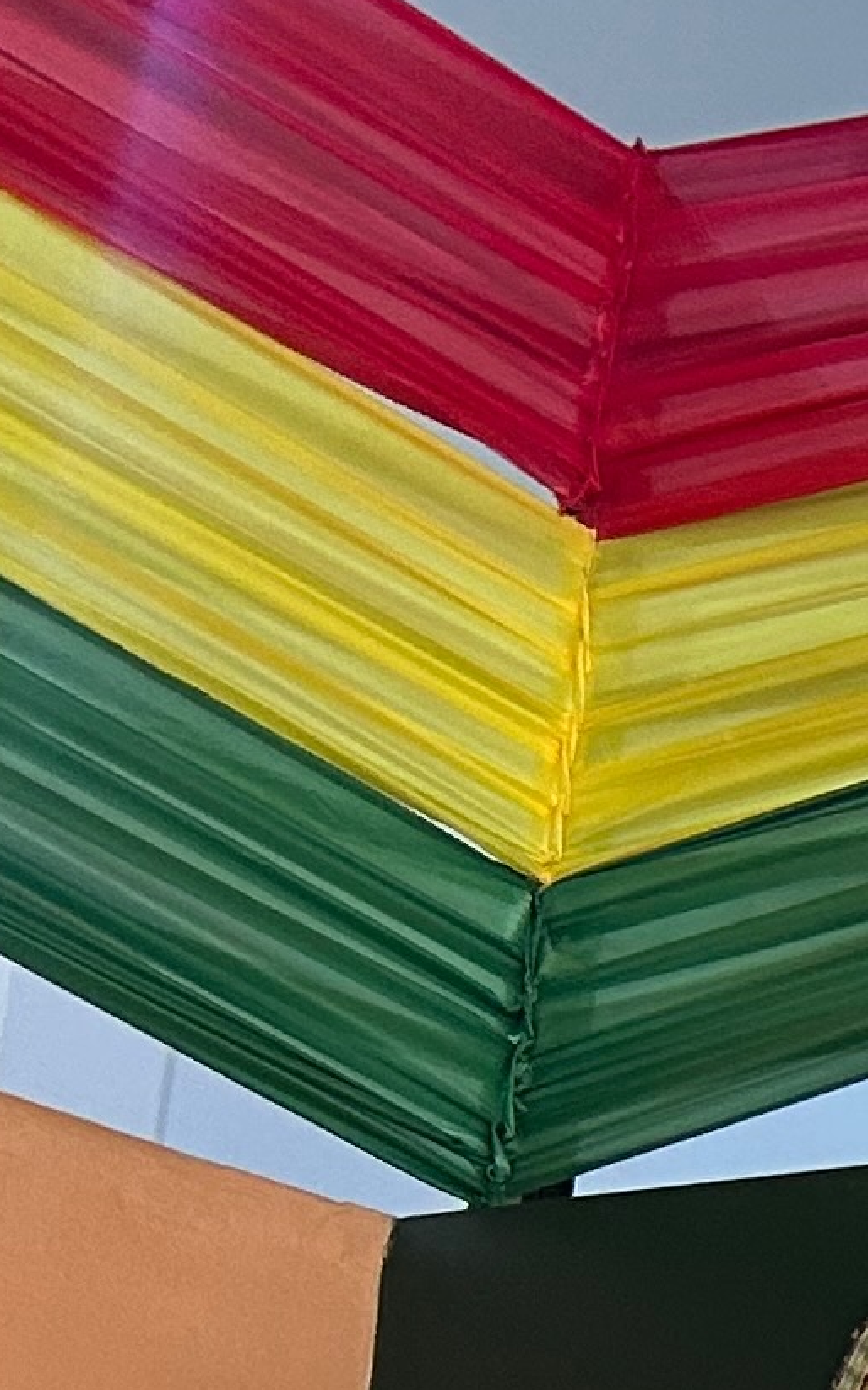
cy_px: 2182
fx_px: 5112
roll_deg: -0.3
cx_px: 3139
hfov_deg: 7.6
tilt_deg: +11.5
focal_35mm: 135
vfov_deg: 14.3
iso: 100
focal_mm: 5.7
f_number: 1.5
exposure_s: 1/100
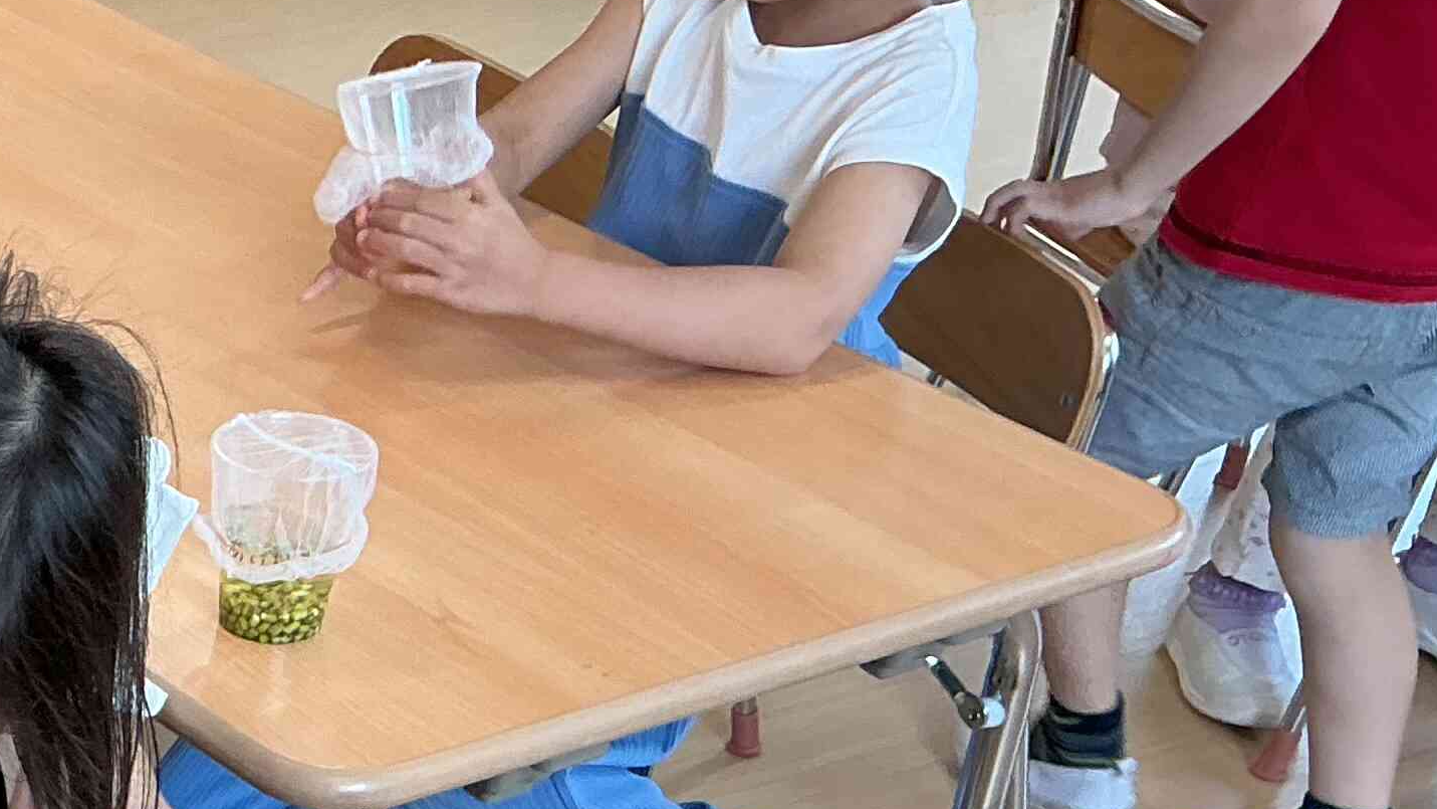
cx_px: -528
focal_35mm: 89
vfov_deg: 13.2
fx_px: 3391
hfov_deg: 21.2
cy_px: 1006
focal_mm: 3
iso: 50
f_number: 1.8
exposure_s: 1/120
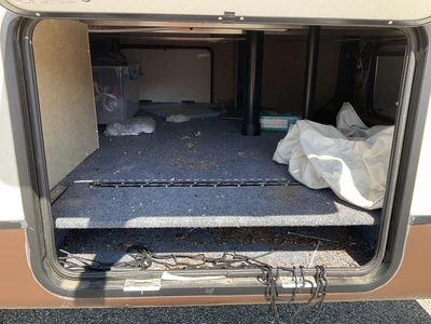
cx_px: 216
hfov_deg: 61.7
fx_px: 361
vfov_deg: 48.2
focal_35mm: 29
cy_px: 162
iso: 25
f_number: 1.8
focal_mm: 3
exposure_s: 1/312
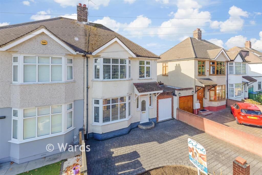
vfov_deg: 81.2
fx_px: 102
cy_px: 88
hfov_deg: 104.2
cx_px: 131
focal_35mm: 14
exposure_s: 1/200
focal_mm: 14
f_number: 8
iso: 100
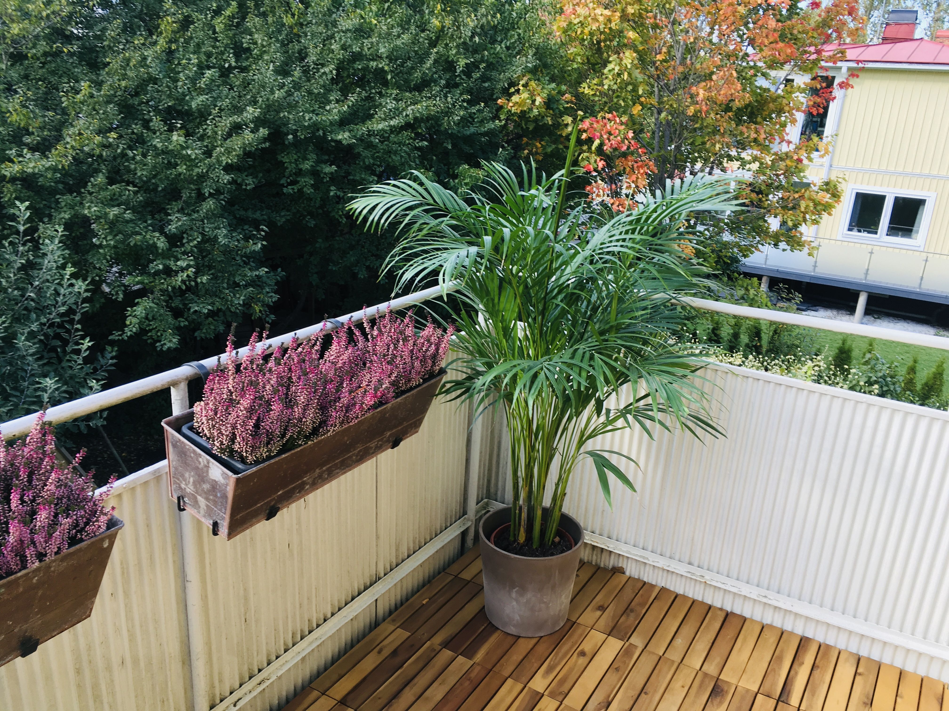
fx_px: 795
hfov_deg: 61.7
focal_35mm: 29
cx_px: 474
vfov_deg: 48.2
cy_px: 356
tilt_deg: -19.0
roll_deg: -3.4
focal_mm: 4.15
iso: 25
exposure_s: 1/156
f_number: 2.2
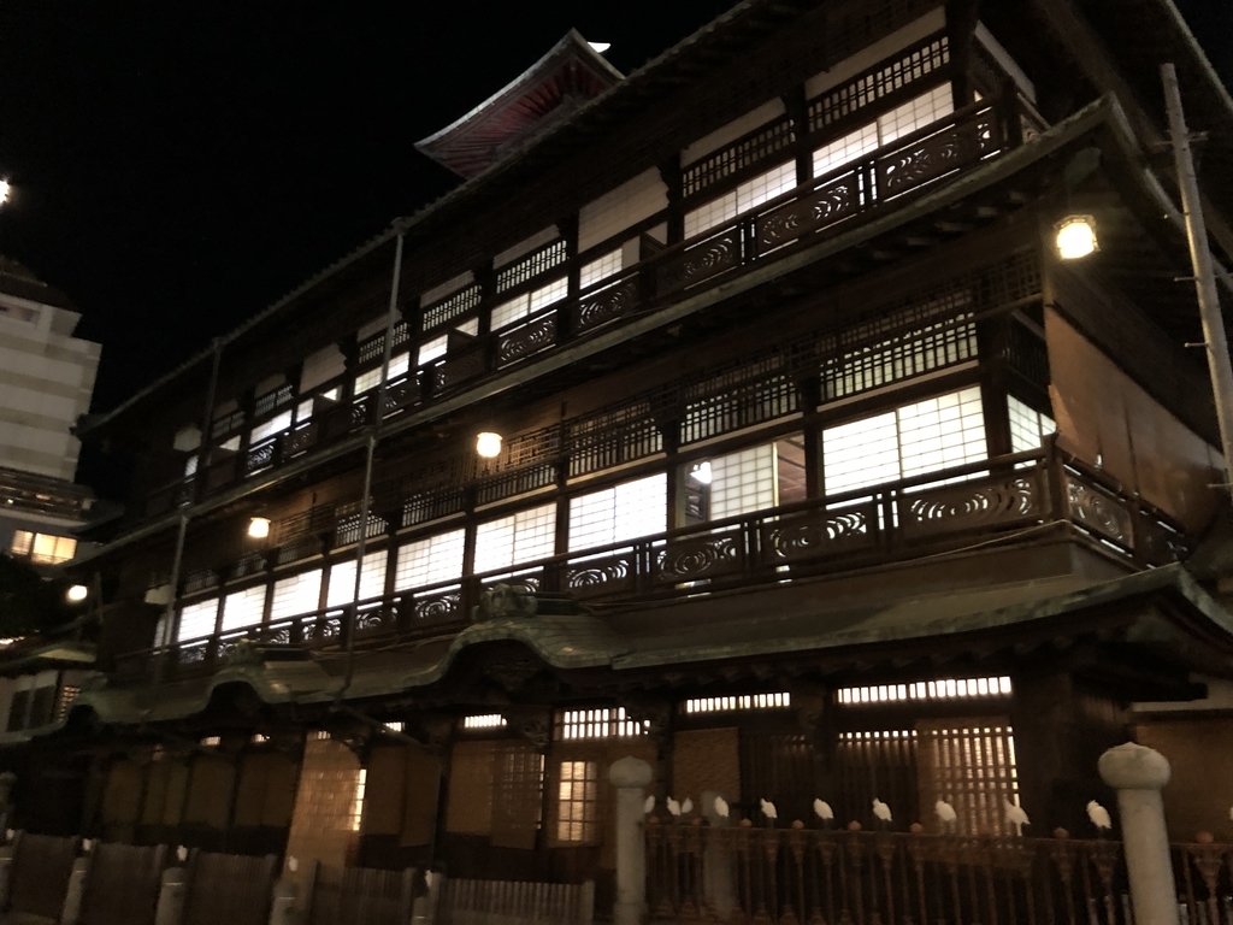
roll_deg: -1.2
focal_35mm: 28
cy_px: 462
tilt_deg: +19.7
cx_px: 616
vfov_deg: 49.7
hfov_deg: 63.4
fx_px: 997
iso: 200
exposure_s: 1/4
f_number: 1.8
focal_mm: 4
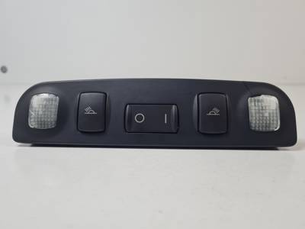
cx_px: 152
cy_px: 114
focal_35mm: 26
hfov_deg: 67.3
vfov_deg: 53.1
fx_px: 229
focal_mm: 5.4
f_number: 1.8
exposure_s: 1/244
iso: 50
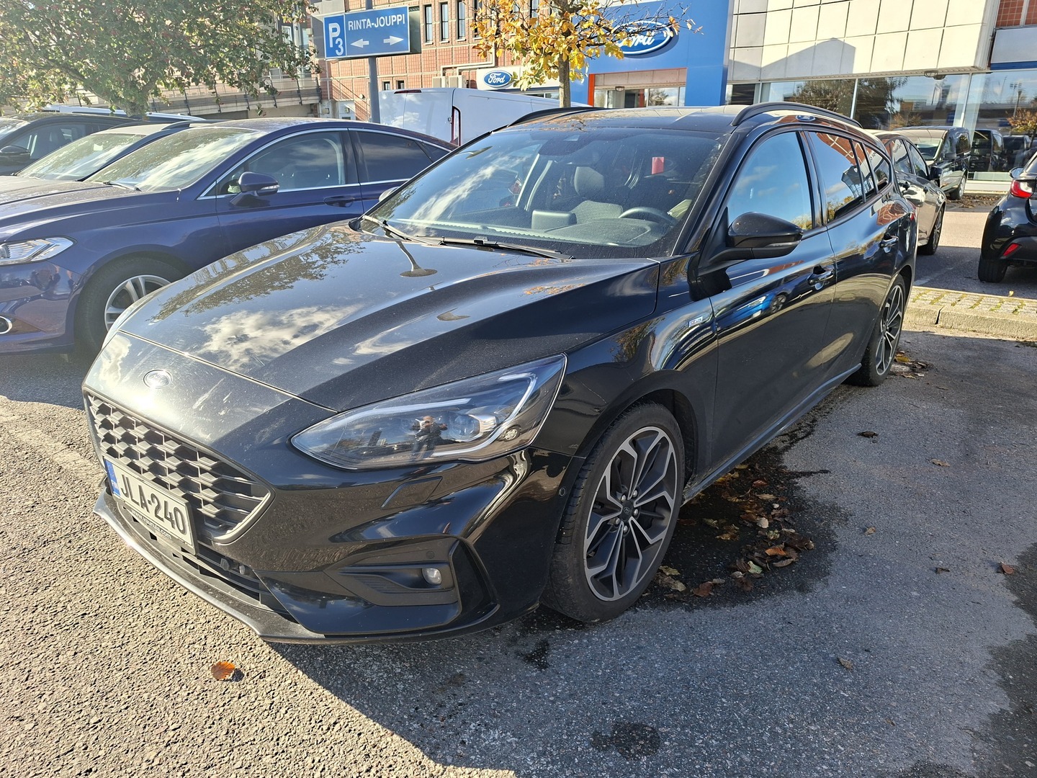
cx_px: 518
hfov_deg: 73.9
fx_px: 689
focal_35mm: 23
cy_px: 389
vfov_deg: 58.9
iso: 50
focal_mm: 5.54
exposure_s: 1/624
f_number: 1.8
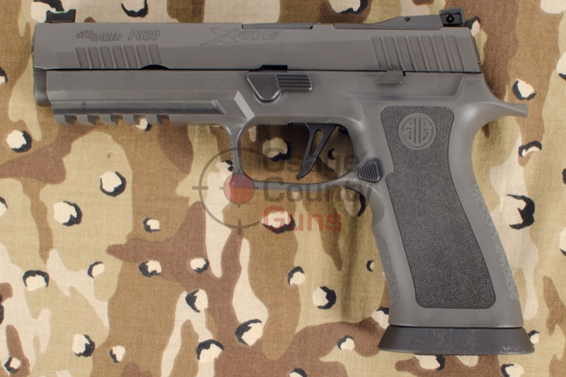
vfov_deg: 25.7
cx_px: 283
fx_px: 825
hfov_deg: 37.9
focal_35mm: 52
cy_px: 188
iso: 200
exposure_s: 1/200
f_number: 7.1
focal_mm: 35
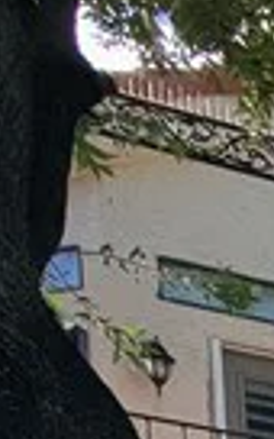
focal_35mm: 104
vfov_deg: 12.6
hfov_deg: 5.7
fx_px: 1243
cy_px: 1188
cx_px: 1518
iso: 50
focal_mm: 2.2
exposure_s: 1/805
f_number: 2.2
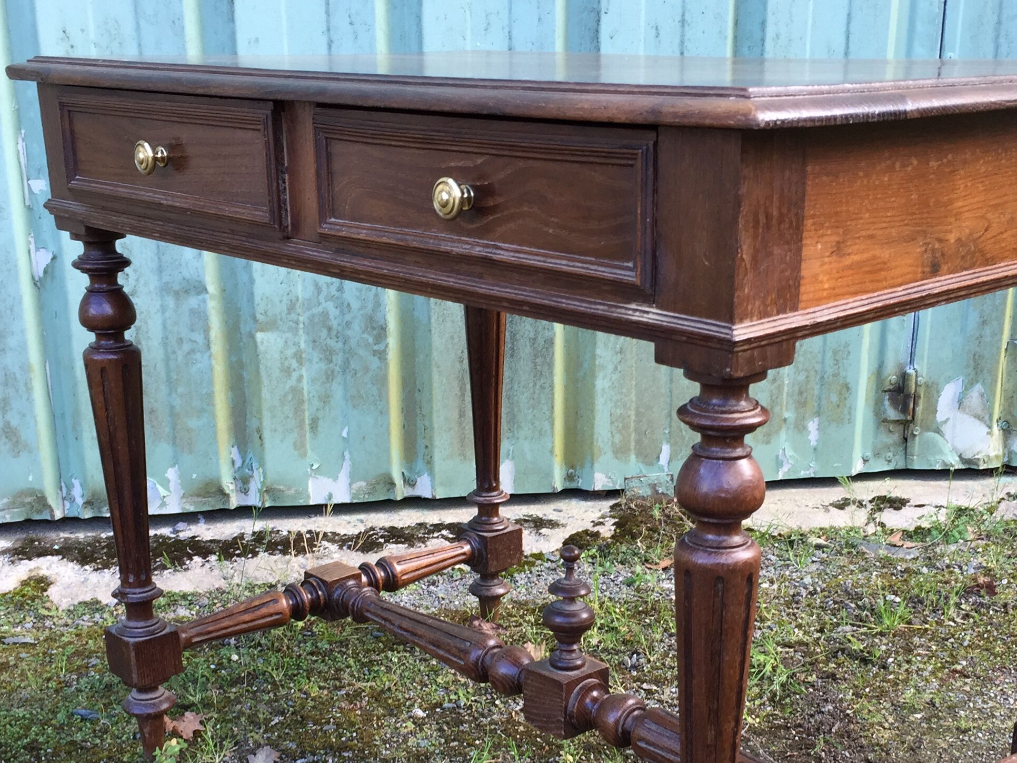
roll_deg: -0.2
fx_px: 1440
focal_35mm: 49
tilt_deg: -20.6
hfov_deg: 38.9
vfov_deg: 29.3
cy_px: 546
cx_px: 561
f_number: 2.2
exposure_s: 1/100
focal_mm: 4.15
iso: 40
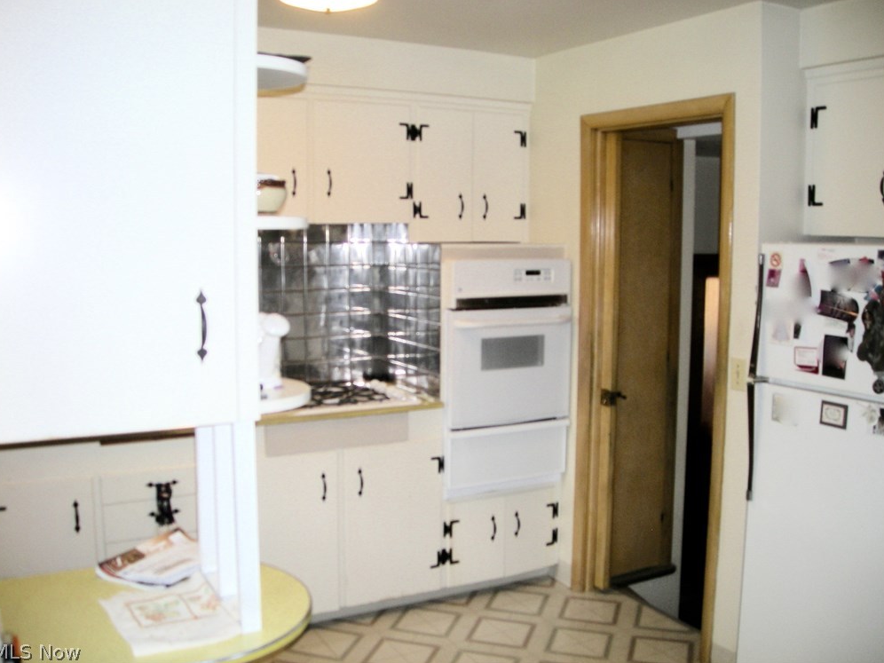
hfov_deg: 51.4
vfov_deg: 39.7
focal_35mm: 36
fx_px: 919
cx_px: 442
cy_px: 326
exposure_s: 1/30
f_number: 2.8
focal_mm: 5.7
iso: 50
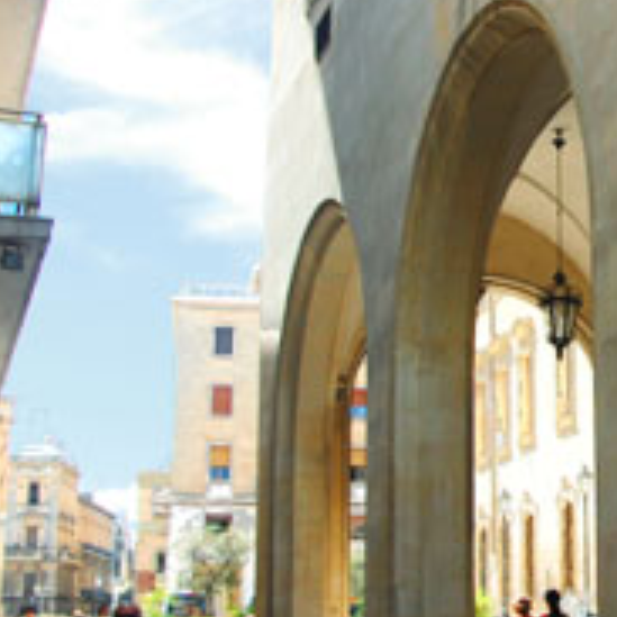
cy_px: 217
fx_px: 1573
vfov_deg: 22.1
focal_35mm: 78
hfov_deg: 21.2
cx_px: 657
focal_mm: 18
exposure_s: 1/320
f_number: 3.5
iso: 100
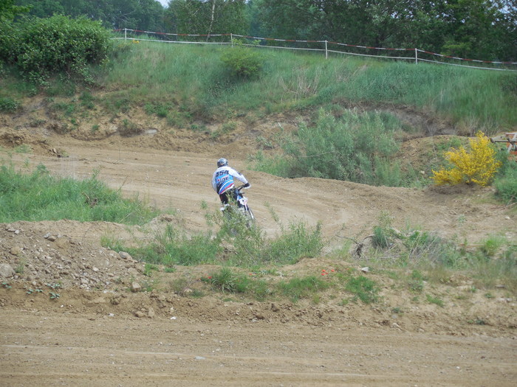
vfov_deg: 6.9
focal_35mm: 214
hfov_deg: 9.2
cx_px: 258
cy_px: 194
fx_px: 3196
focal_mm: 38.6
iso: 125
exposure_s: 1/400
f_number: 5.1
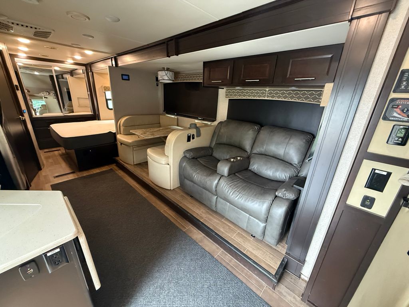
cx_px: 204
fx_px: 165
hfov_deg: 102.1
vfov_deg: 85.7
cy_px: 154
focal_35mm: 14
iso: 640
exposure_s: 1/60
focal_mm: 2.22
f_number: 2.2
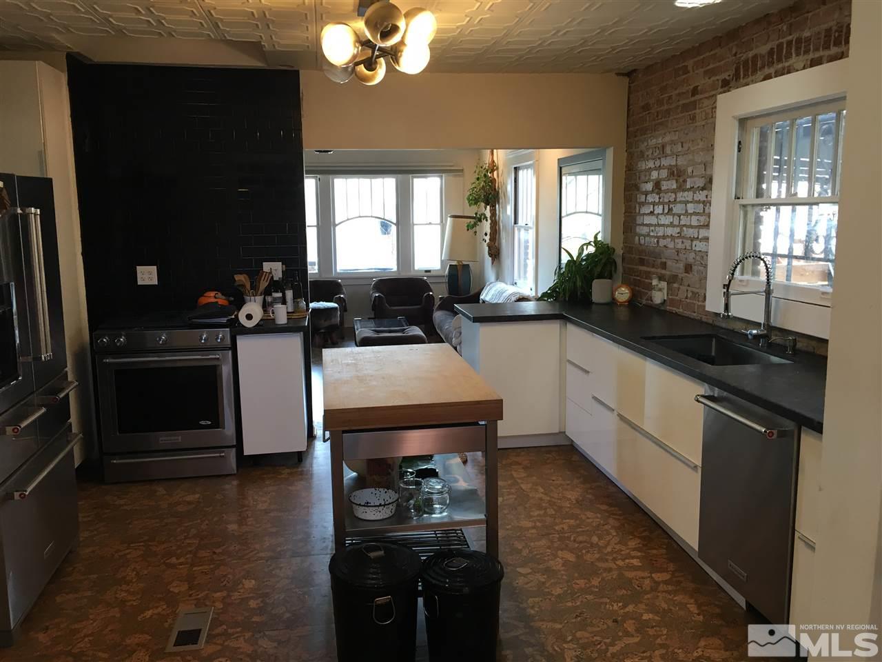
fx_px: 739
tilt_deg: -9.3
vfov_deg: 48.2
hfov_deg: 61.7
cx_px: 441
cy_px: 331
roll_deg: +0.1
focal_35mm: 29
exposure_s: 1/30
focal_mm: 4.15
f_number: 2.2
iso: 64
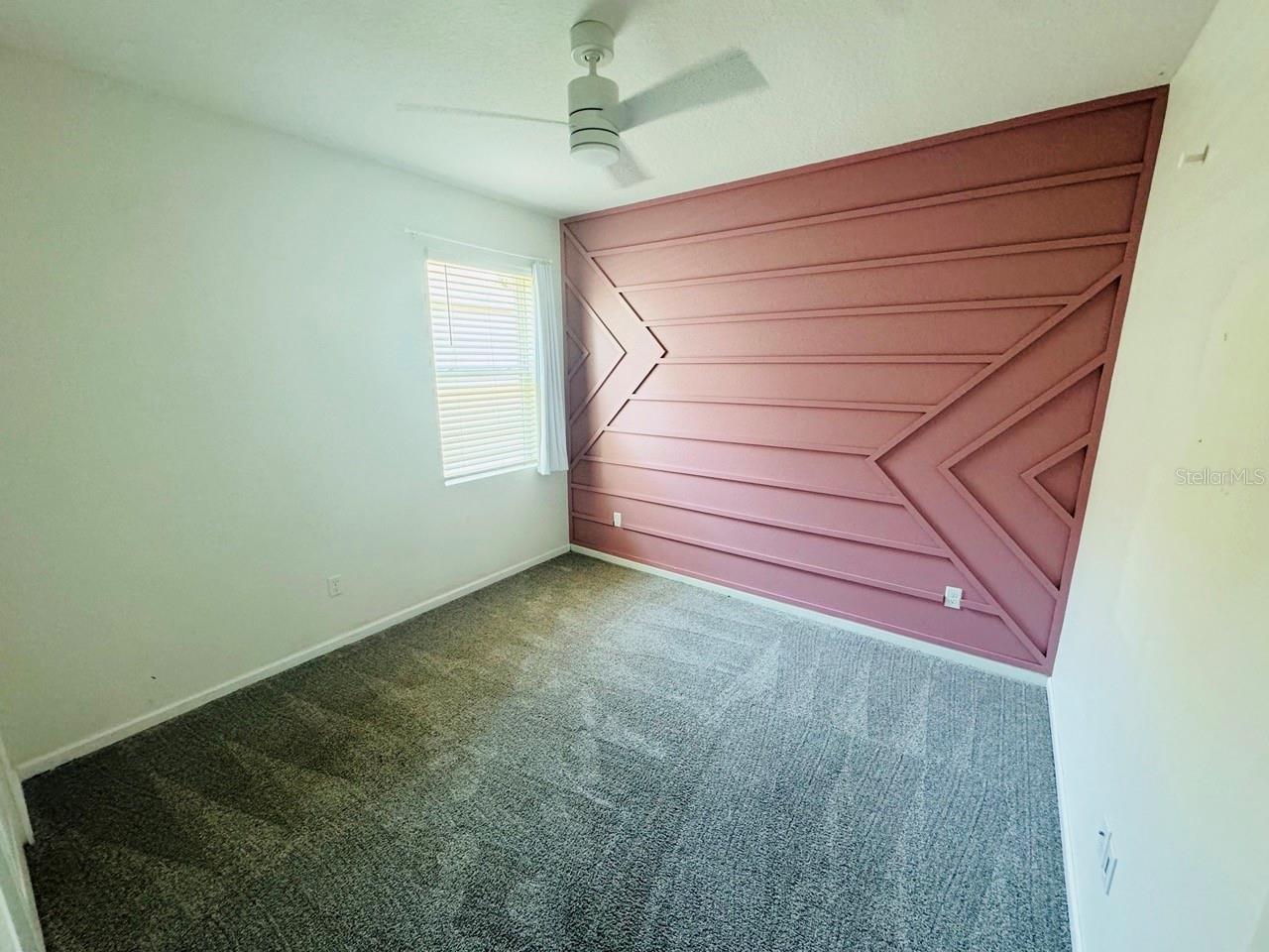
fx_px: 513
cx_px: 634
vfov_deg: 85.7
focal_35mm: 14
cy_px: 476
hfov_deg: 102.1
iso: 320
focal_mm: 2.22
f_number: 2.2
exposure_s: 1/60
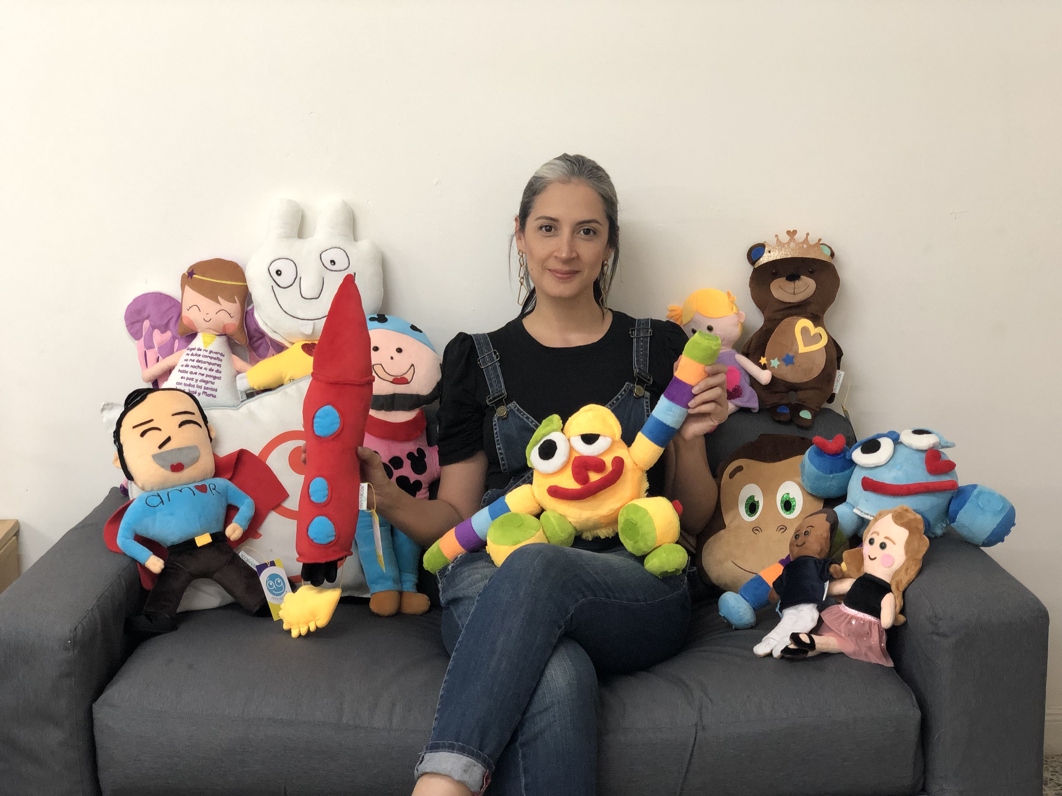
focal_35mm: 52
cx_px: 531
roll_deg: +0.7
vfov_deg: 28.0
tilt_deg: -11.8
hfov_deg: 36.8
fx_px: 1595
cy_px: 398
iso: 100
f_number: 2.4
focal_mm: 6
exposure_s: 1/30
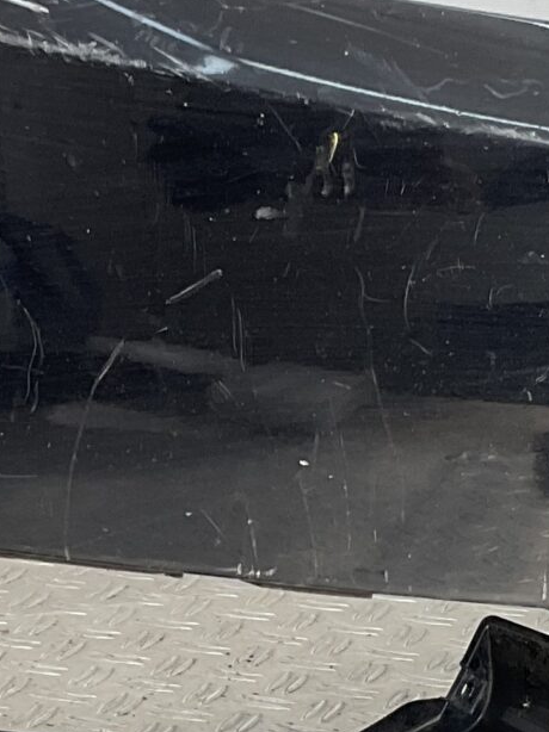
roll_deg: -2.8
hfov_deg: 12.2
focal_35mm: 121
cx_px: 278
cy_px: 508
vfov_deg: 16.2
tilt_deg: -17.4
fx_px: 2560
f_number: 1.8
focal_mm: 3
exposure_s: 1/245
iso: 16
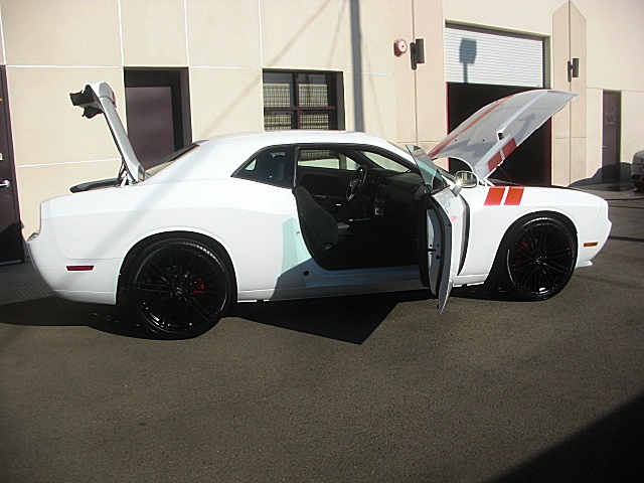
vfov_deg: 39.7
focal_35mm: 36
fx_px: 670
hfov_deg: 51.4
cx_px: 322
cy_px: 242
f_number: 7.9
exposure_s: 1/200
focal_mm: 6.3
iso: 50
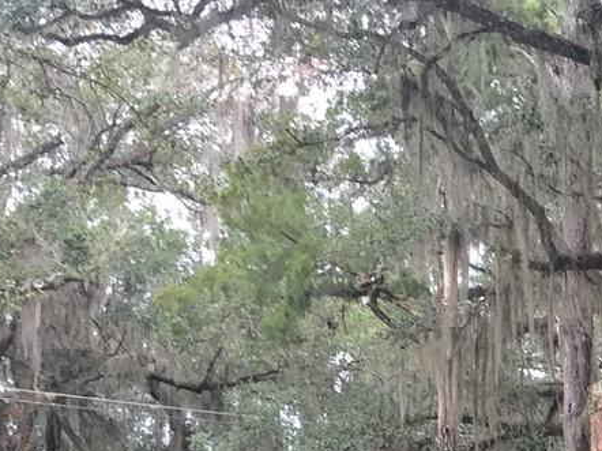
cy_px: 752
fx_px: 1825
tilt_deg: +0.5
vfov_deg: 13.0
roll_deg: -0.3
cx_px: 806
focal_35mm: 105
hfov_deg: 17.4
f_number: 2.2
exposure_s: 1/123
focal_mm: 4.15
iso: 32
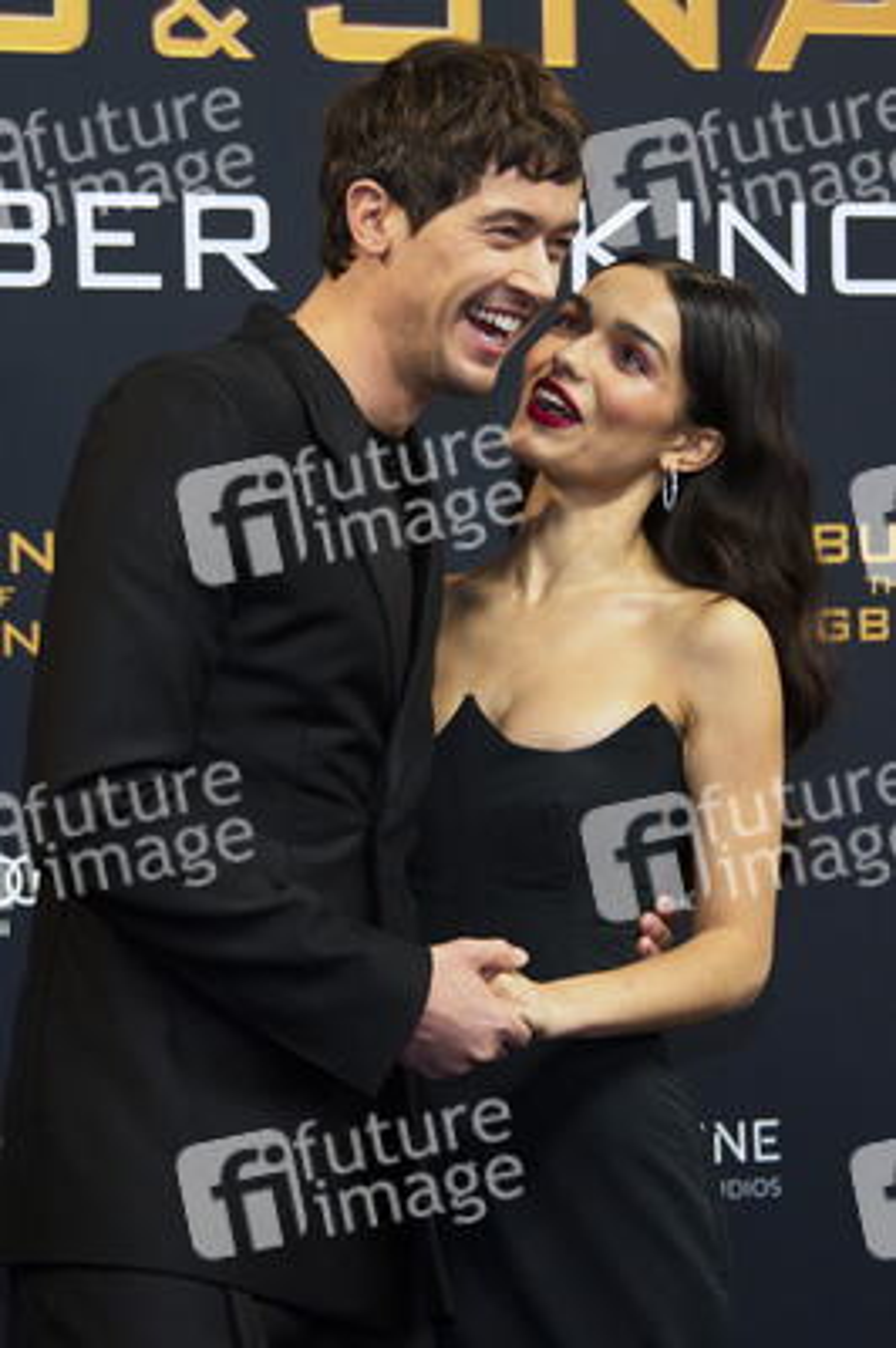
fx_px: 4562
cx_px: 448
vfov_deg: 16.8
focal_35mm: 122
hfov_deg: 11.2
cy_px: 674
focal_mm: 122
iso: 1000
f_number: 5.6
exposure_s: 1/200
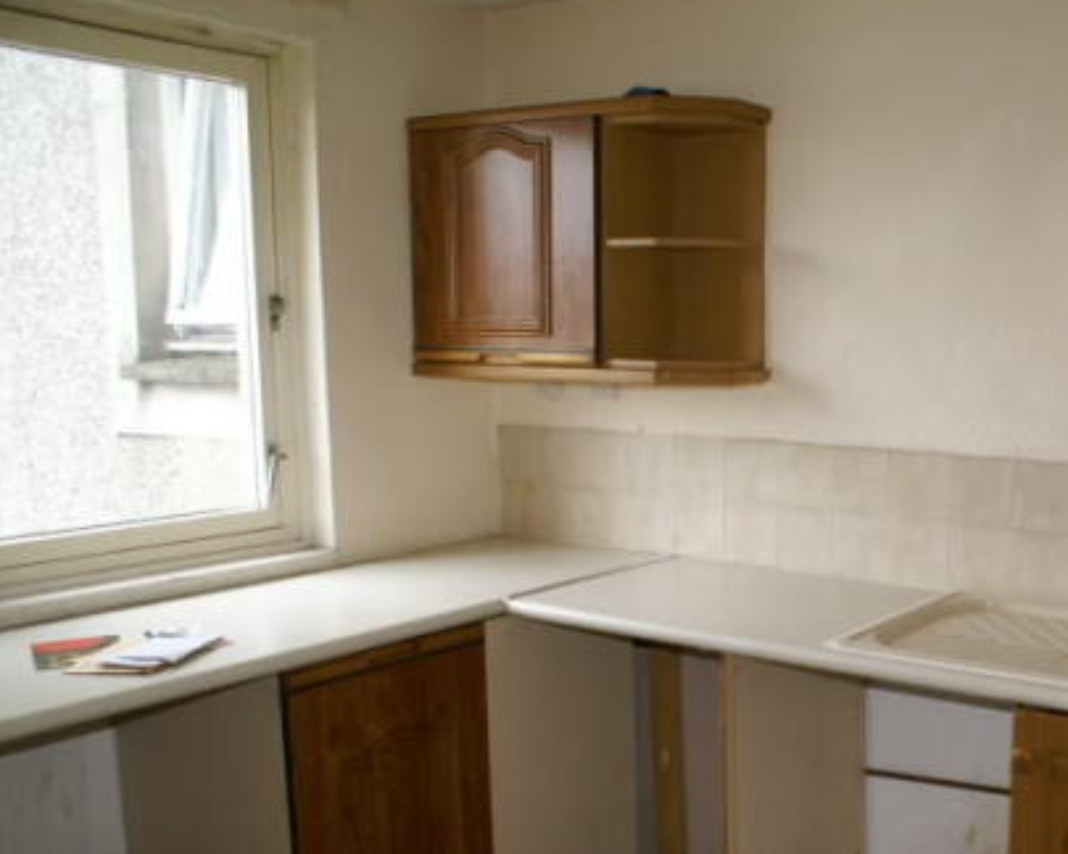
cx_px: 860
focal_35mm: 41
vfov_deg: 36.3
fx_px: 1296
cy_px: 534
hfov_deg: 42.7
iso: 160
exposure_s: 1/80
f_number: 3.5
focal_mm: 18
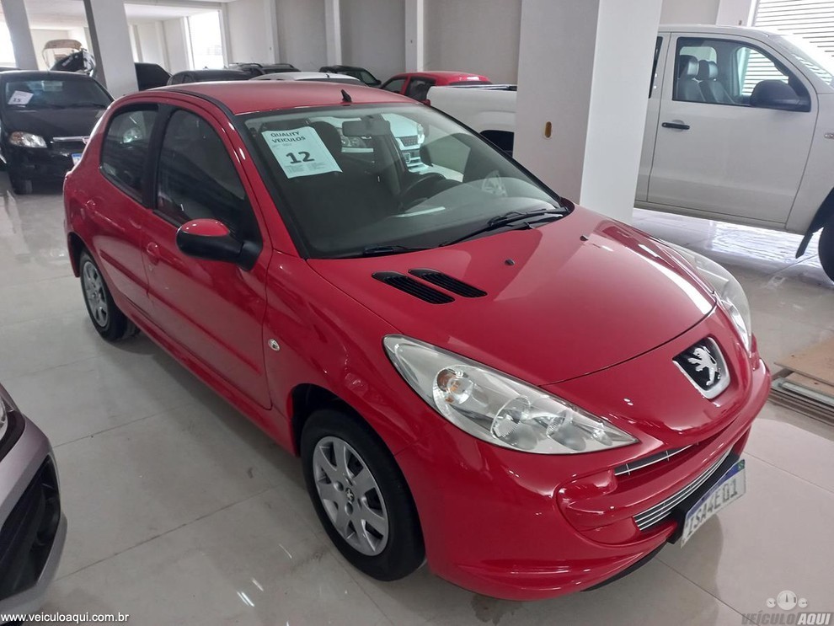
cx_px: 417
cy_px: 313
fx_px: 602
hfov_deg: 69.4
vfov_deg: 54.9
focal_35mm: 25
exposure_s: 1/33
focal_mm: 4.6
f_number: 1.8
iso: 250
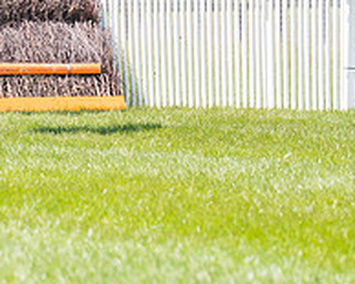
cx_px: -216
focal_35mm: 879
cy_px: -83
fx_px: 9231
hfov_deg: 2.2
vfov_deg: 1.8
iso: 400
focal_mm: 200
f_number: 4
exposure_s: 1/1600
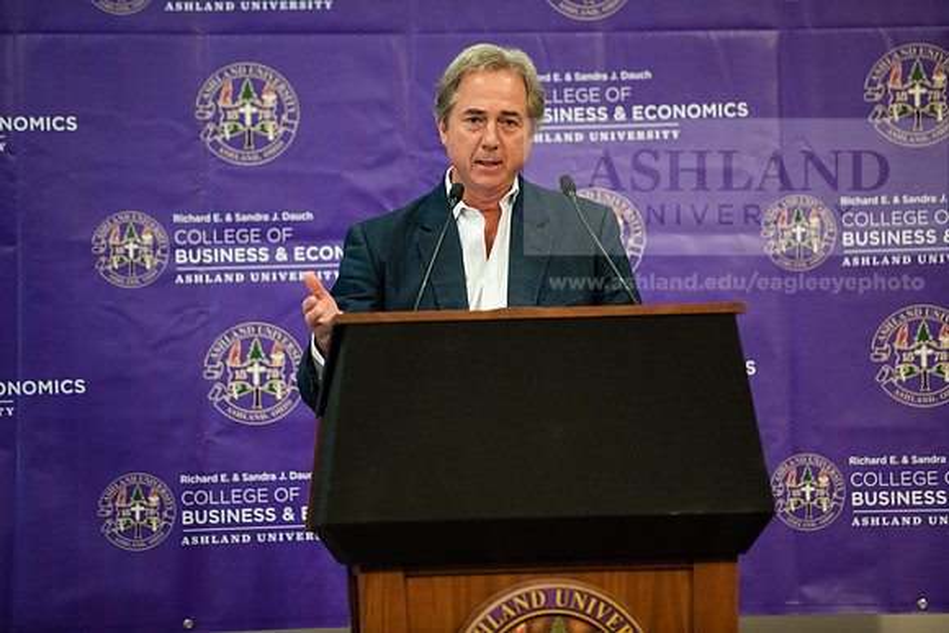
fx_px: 5273
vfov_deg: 6.9
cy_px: 316
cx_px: 474
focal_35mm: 200
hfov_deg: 10.3
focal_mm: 200
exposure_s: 1/200
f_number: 2.8
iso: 2500
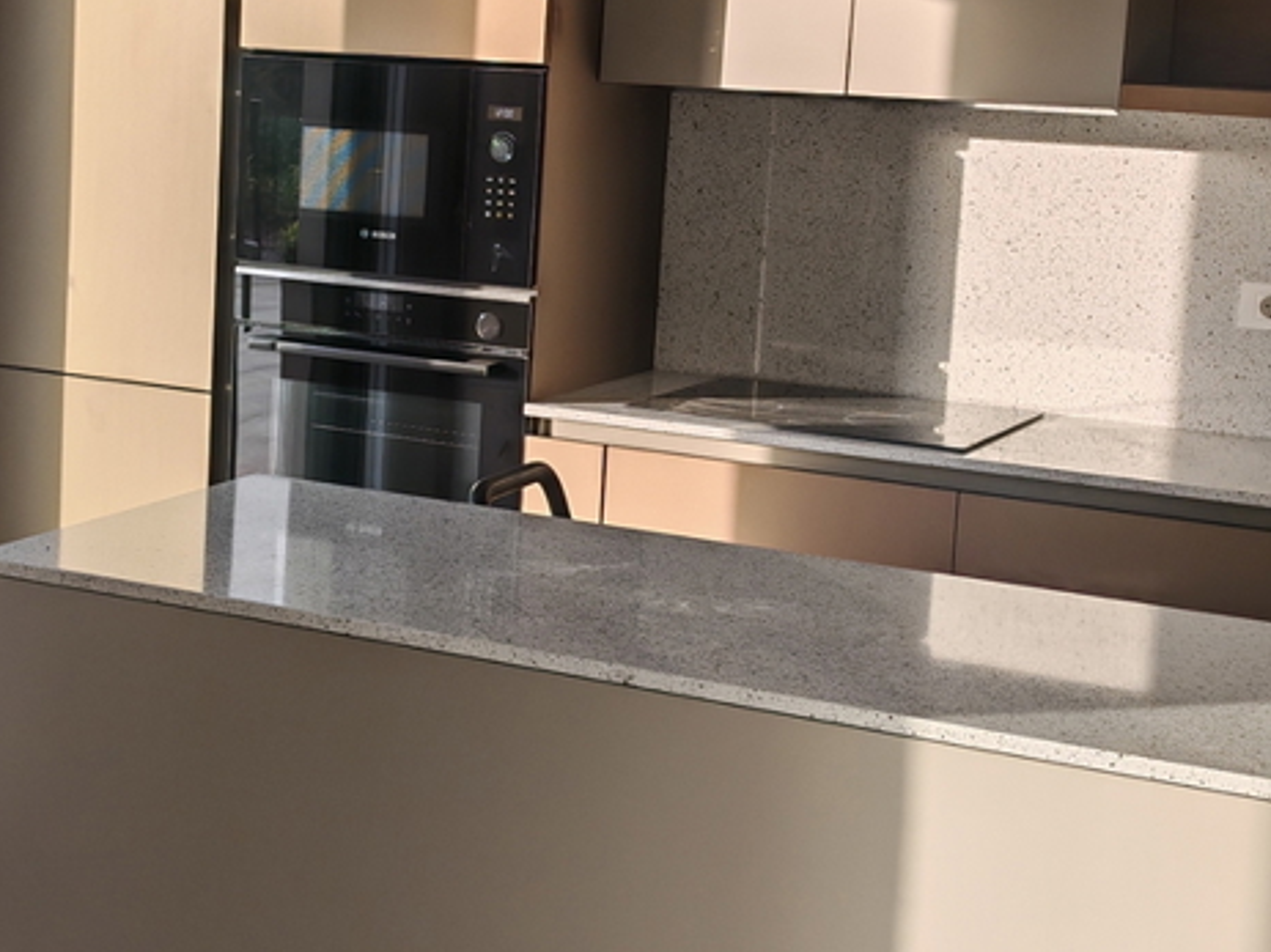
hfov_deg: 27.4
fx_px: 2570
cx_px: 327
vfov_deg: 20.9
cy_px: 332
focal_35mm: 70
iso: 50
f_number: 2
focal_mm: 6.83
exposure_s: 1/270
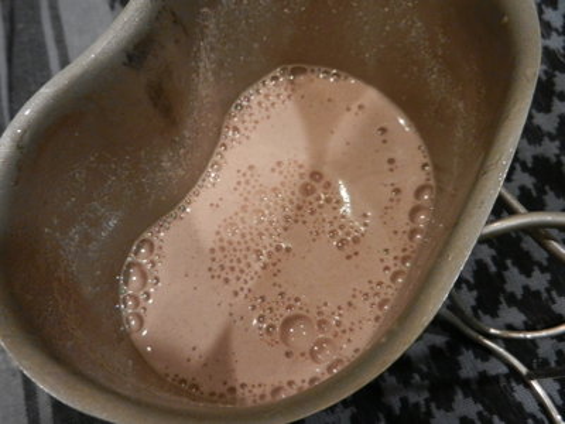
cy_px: 212
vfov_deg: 42.9
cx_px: 282
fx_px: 539
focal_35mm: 33
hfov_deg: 55.4
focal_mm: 5.9
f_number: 3.8
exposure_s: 1/6
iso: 200
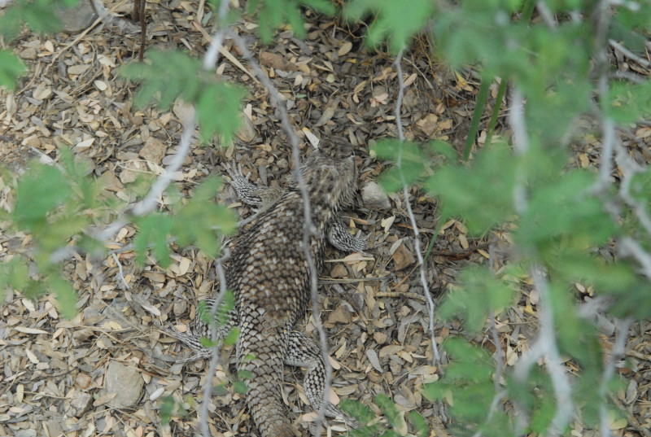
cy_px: 218
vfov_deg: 12.2
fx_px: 2039
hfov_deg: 18.1
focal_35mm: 112
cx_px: 326
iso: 1600
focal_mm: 75
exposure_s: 1/640
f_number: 8
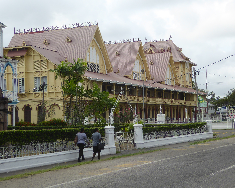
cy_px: 94
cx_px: 112
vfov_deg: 21.3
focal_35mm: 72
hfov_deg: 26.4
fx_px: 501
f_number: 4.4
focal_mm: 11.7
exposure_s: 1/320
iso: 80
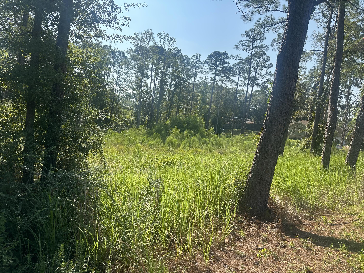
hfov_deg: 71.6
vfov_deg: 56.8
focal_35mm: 24
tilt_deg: -3.2
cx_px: 182
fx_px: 252
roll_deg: -7.5
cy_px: 136
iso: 80
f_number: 1.78
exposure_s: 1/2469
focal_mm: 6.86
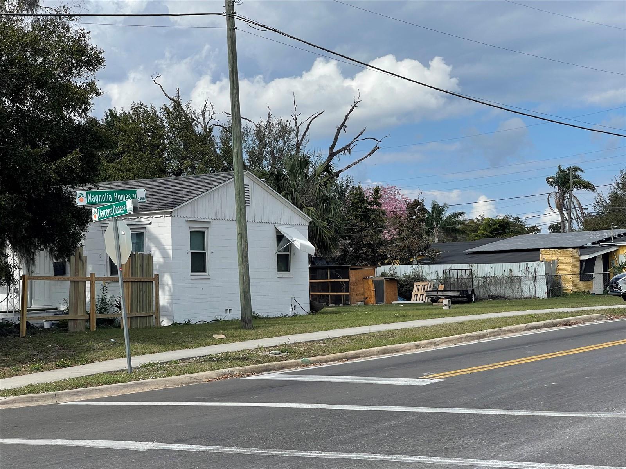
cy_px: 234
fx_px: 1157
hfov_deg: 30.3
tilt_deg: +2.5
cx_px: 313
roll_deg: +2.6
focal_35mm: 64
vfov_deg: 22.9
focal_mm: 7.5
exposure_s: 1/1647
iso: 20
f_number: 2.2
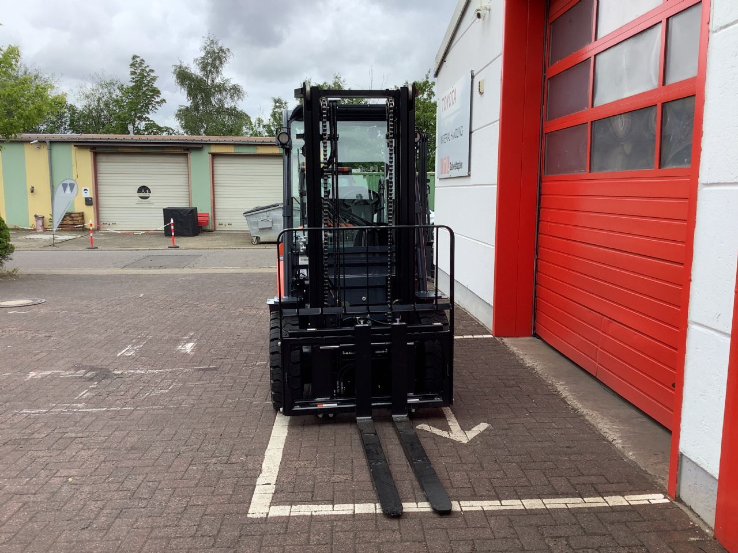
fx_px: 661
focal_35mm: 31
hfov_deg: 58.4
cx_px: 369
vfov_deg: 45.4
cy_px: 276
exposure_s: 1/362
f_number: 2.4
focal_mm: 3.3
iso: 25
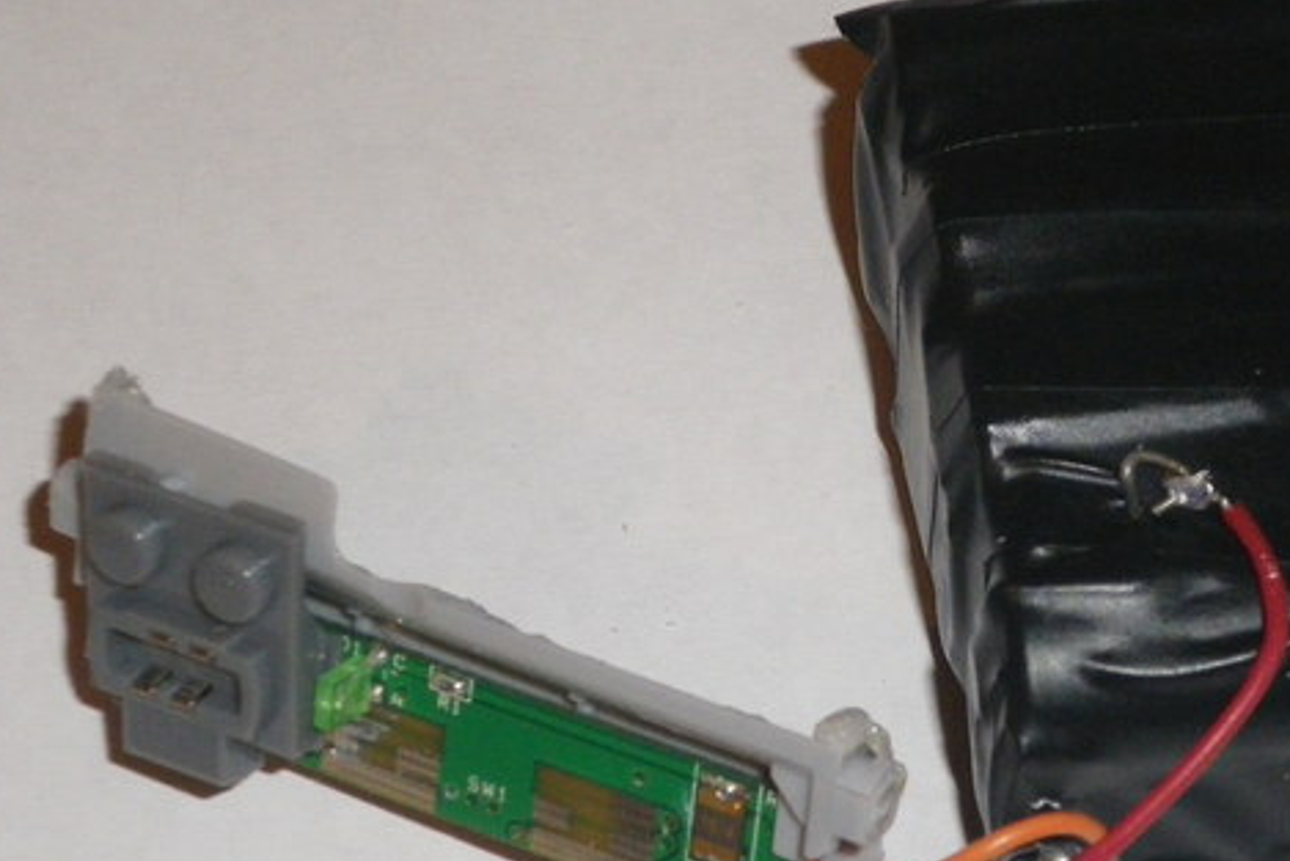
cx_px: 897
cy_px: 567
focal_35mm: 122
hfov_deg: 16.7
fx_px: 4373
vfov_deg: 11.2
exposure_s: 1/80
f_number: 3.7
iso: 400
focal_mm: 9.8
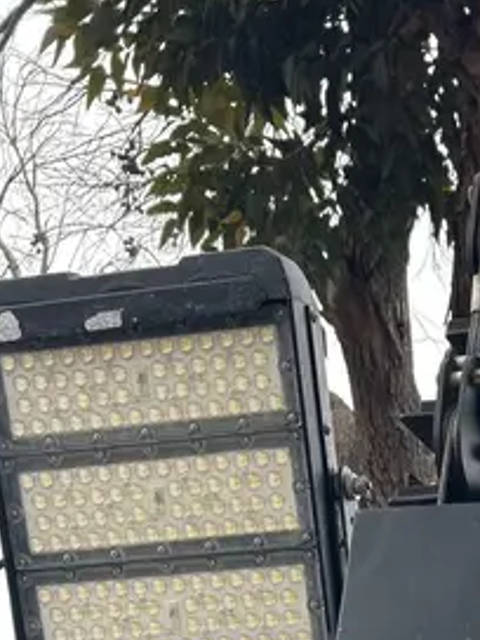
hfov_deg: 19.4
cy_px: 841
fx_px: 1294
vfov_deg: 24.2
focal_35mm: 70
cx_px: 628
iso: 50
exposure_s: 1/488
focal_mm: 5.7
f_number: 1.5
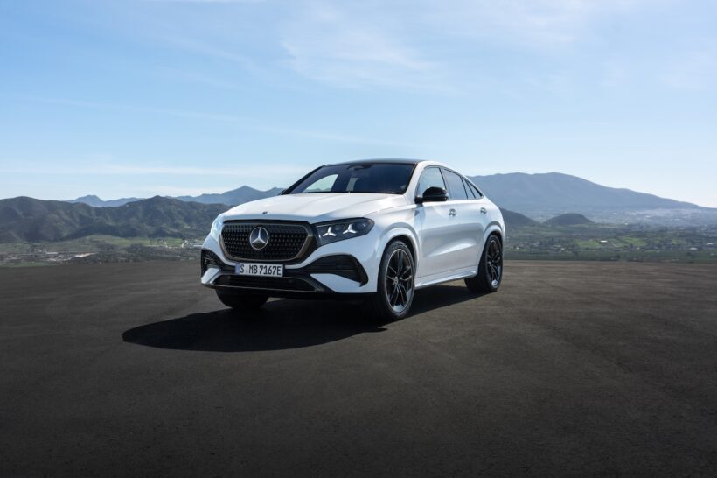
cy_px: 239
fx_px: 677
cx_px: 358
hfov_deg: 55.8
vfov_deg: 38.9
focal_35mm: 34
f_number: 5.6
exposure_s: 1/320
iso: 100
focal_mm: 34
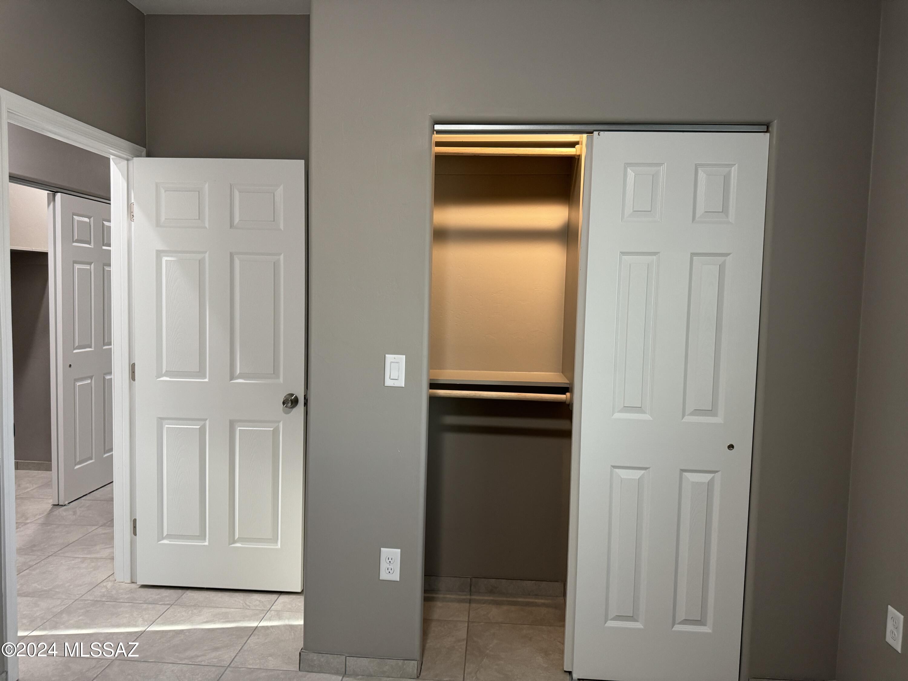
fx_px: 630
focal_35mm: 24
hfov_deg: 71.6
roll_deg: -1.2
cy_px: 340
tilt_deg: -0.9
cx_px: 454
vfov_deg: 56.8
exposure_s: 1/60
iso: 320
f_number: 1.78
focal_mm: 6.86
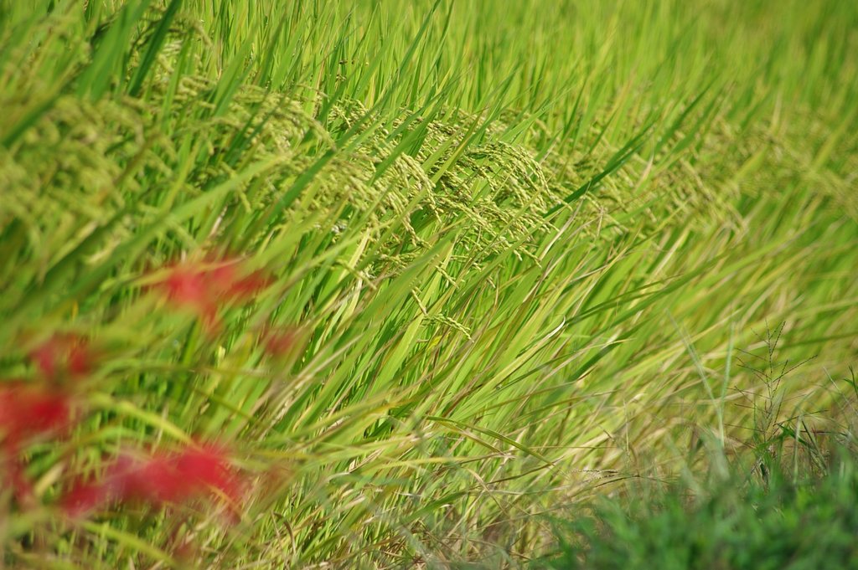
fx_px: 9287
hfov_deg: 5.3
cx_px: 429
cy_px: 285
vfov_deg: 3.5
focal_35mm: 390
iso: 100
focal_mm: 260
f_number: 5.6
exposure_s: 1/350
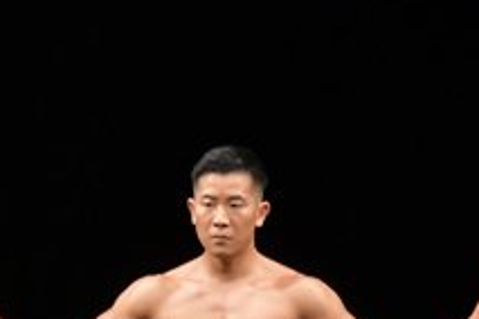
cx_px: 75
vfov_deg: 1.9
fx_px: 9766
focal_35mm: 734
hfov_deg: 2.8
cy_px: 517
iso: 2500
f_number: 5.6
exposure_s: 1/400
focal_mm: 135
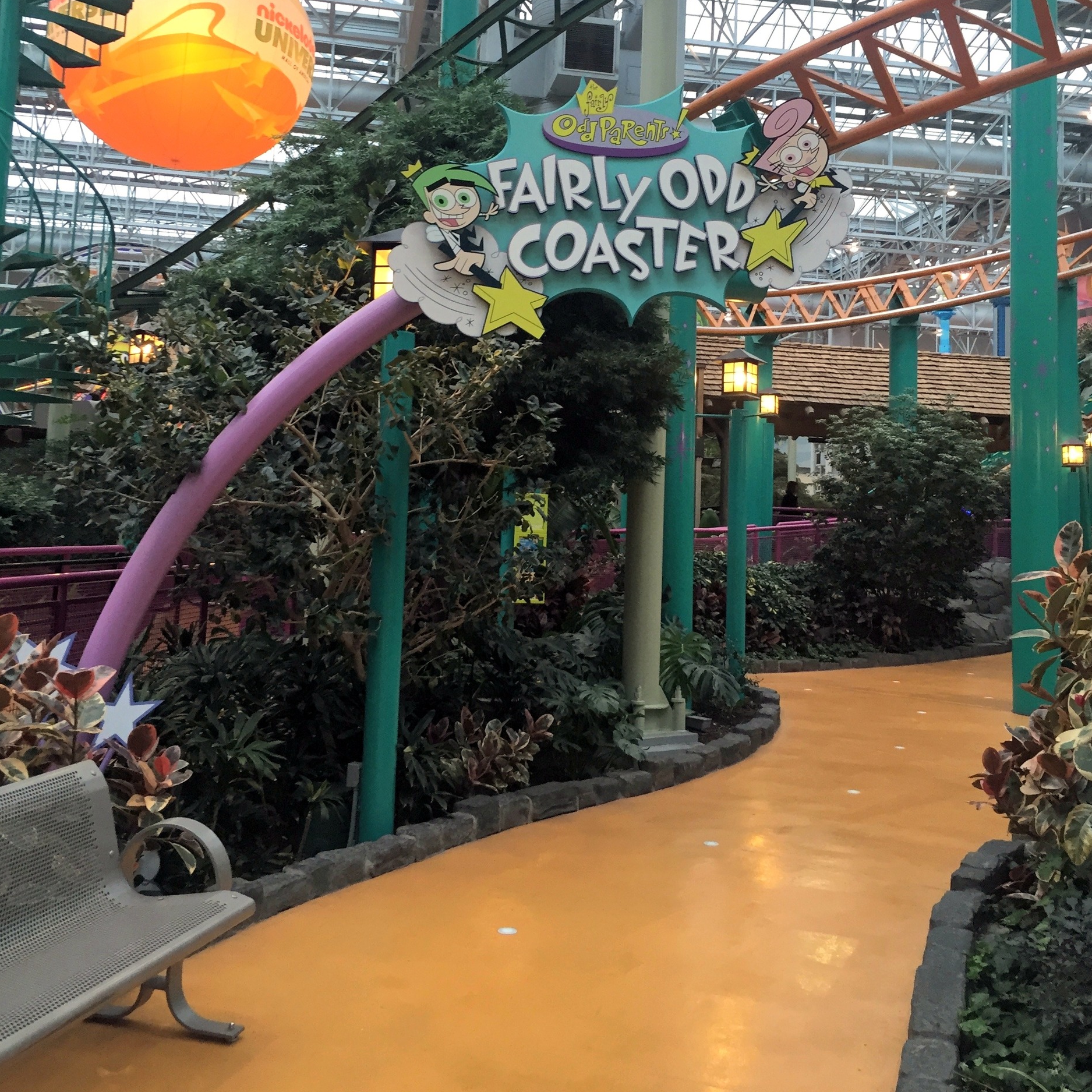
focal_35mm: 35
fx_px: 1249
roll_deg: -2.5
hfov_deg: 47.2
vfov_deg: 46.8
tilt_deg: +7.1
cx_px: 556
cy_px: 411
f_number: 2.2
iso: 80
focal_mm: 4.15
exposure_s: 1/30
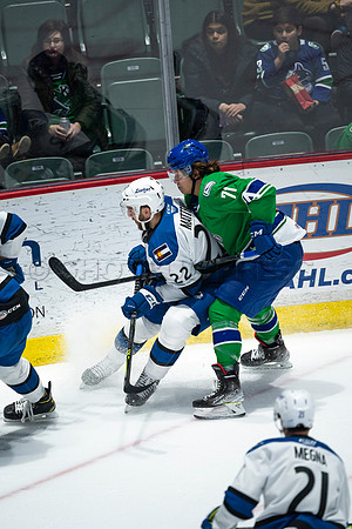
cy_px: 264
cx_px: 176
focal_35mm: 600
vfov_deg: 3.4
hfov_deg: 2.3
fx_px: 8799
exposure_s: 1/1000
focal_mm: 600
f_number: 4
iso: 2000
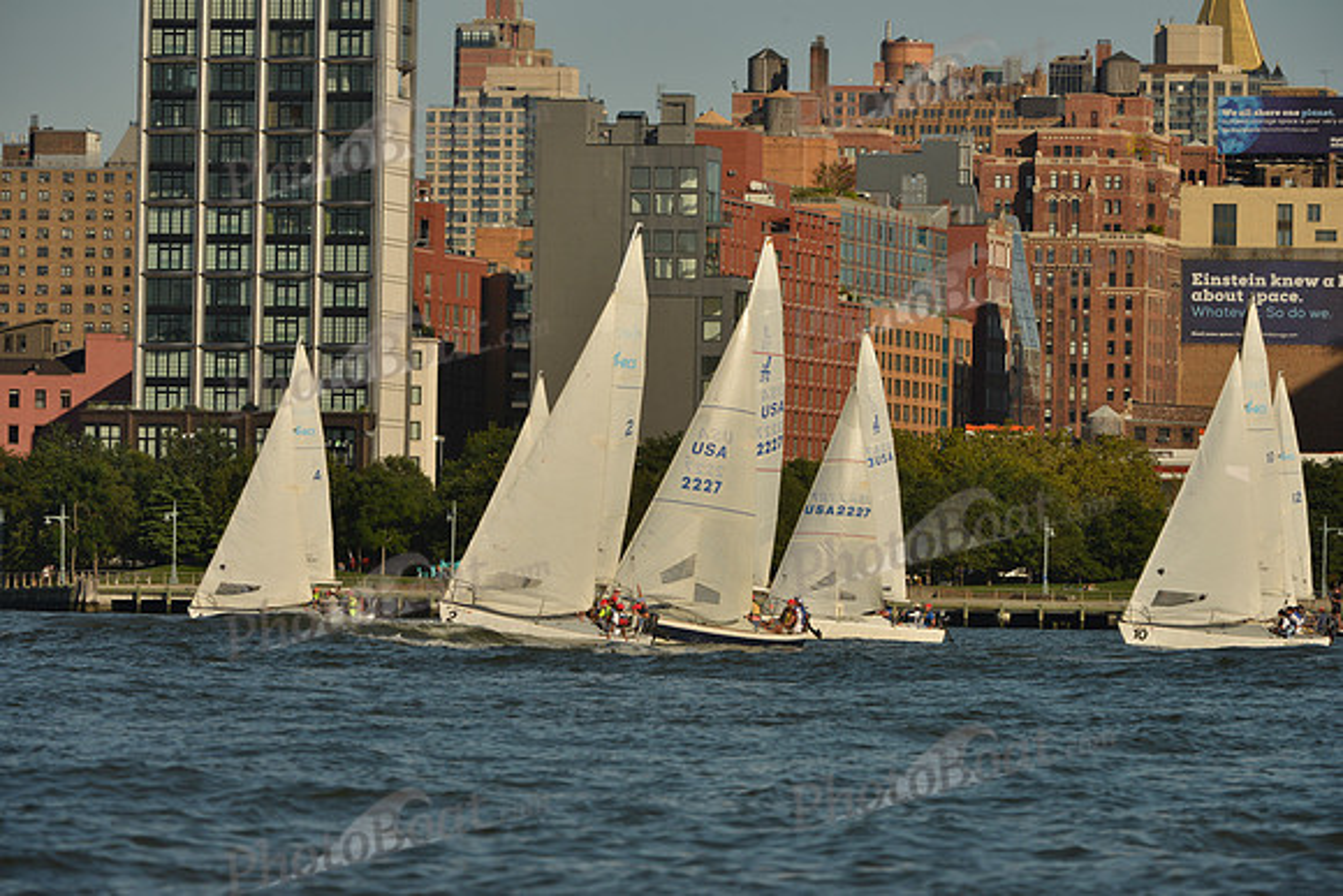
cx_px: 672
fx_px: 10448
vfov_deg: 4.9
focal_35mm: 280
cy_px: 448
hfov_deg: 7.4
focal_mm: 280
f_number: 10
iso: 200
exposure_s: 1/1000
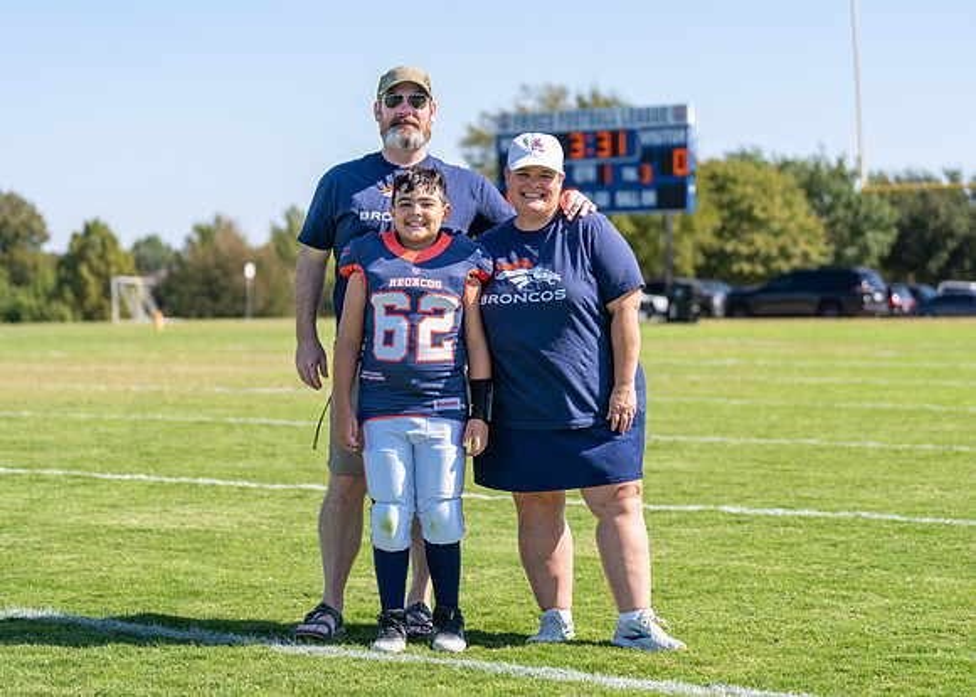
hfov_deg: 22.4
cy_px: 334
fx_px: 2467
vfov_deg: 16.1
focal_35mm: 89
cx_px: 458
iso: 100
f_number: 2.8
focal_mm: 75
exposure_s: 1/1000
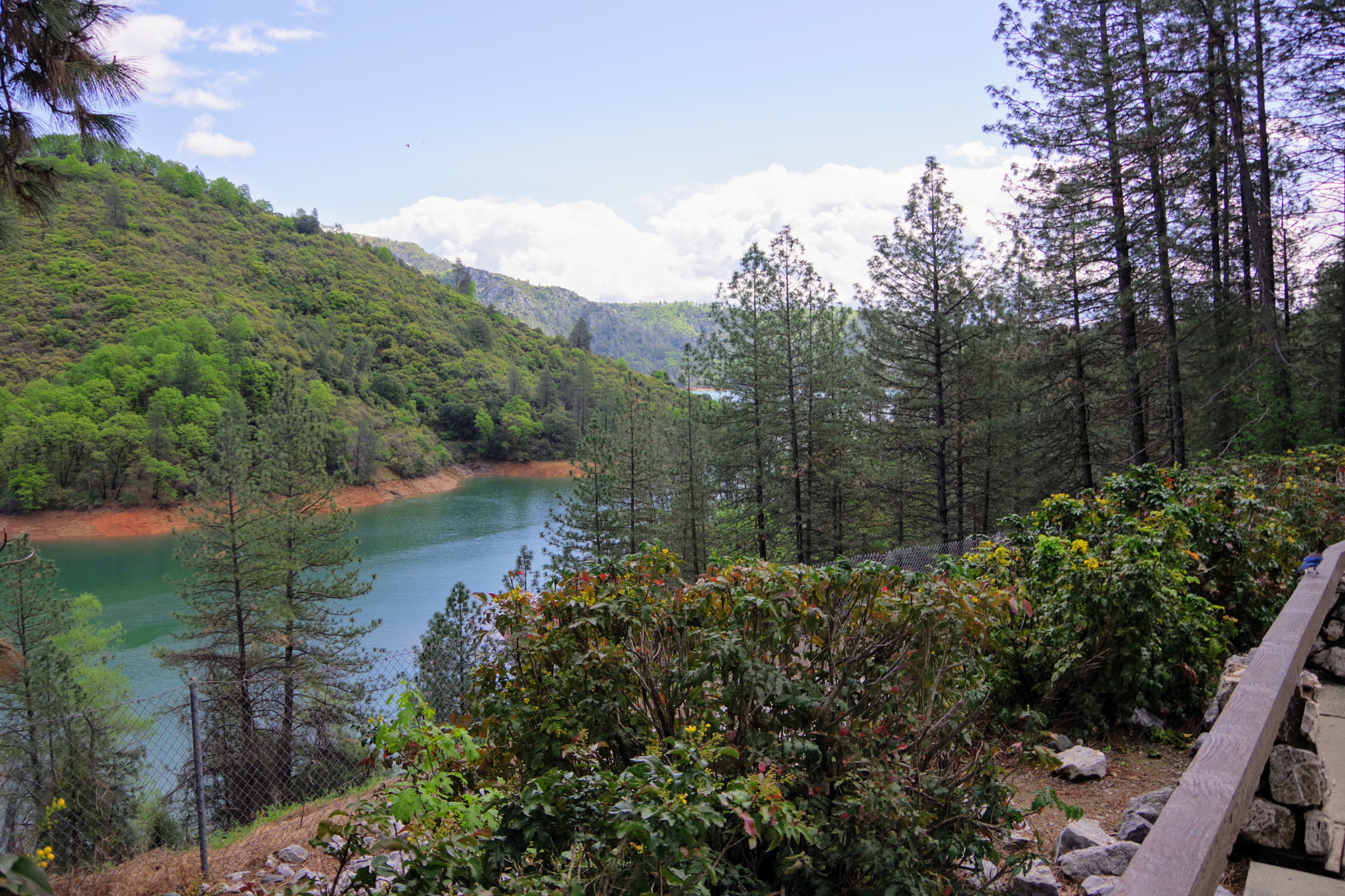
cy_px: 448
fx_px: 1009
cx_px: 672
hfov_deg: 67.4
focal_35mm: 27
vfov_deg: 47.9
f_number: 5
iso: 200
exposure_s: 1/1000
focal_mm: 18
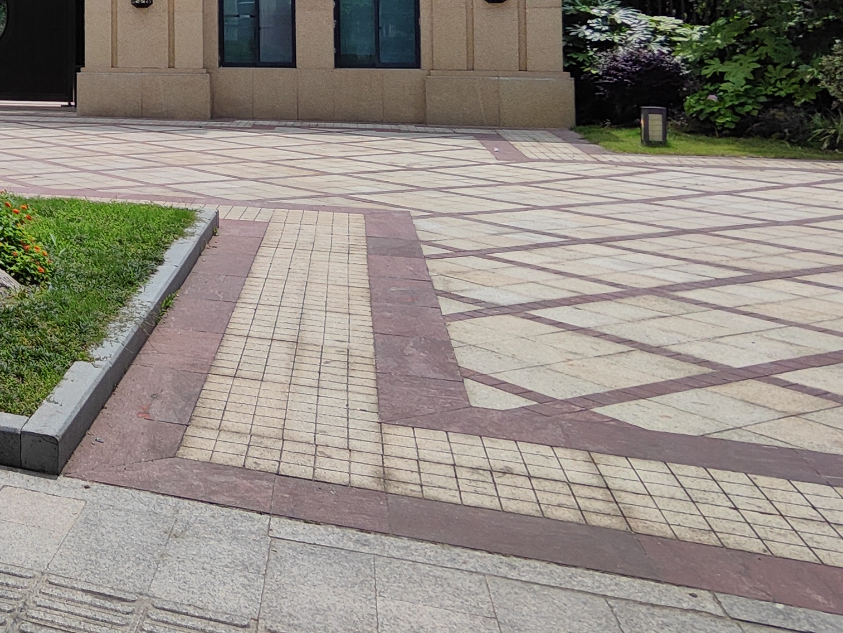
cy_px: 21
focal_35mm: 44
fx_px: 1072
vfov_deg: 30.8
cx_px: -179
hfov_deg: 34.2
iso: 50
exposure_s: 1/1122
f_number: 2.4
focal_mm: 2.13
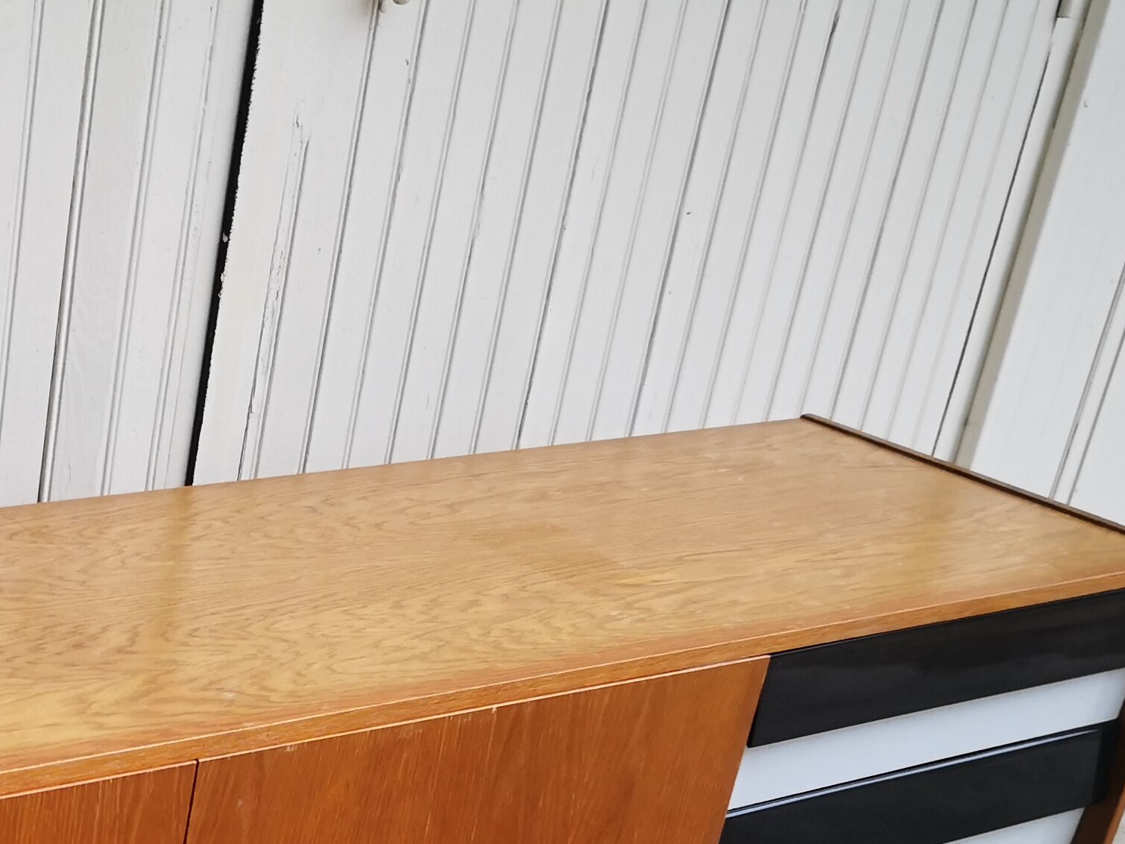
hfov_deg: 25.6
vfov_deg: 19.4
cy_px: 1048
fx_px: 2308
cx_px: -78
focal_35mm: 71
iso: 50
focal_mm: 3.95
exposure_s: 1/207
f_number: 1.6
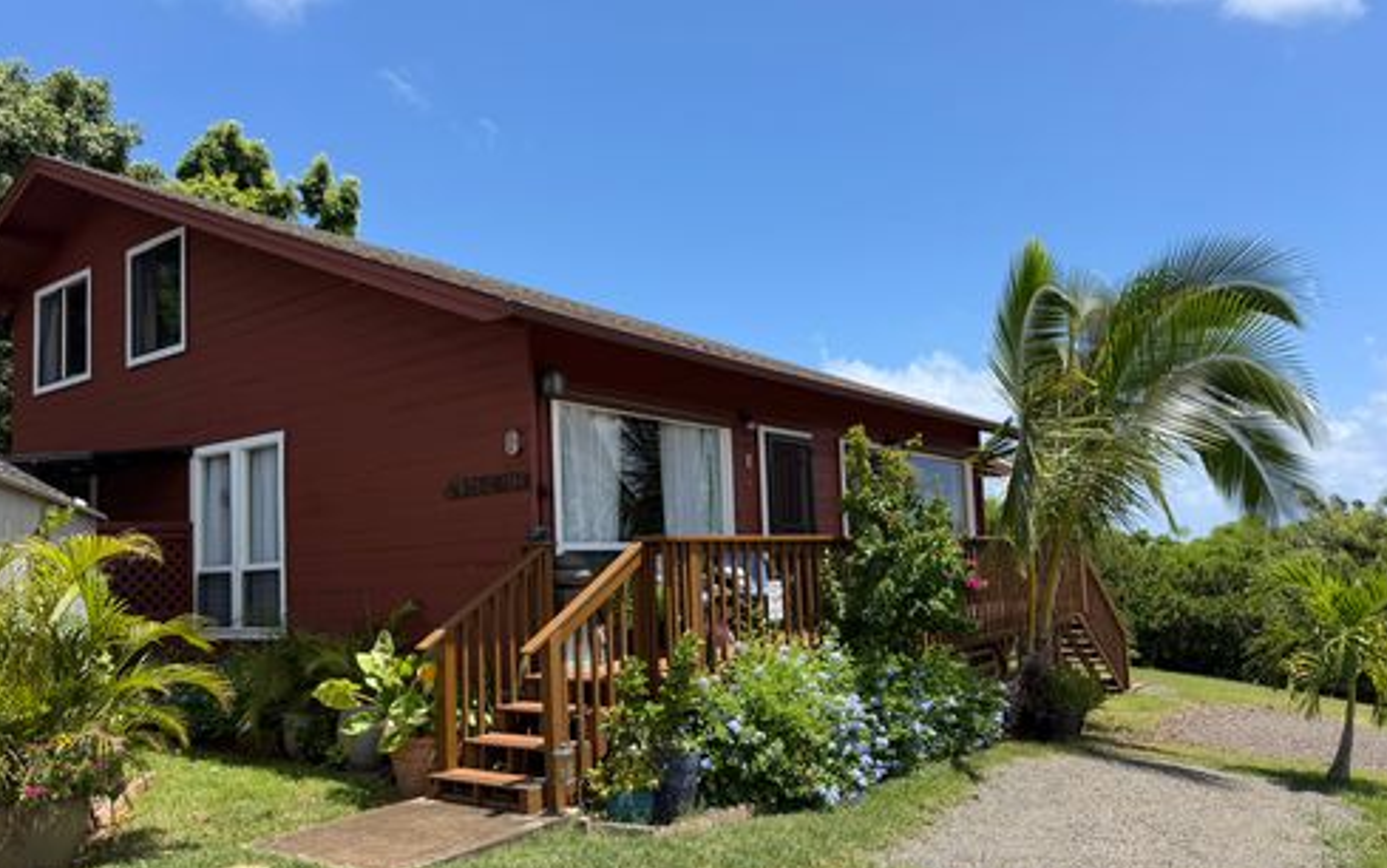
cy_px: 484
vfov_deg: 47.5
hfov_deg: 70.4
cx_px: 689
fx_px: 983
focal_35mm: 26
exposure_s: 1/3021
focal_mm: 6.76
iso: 80
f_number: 1.78
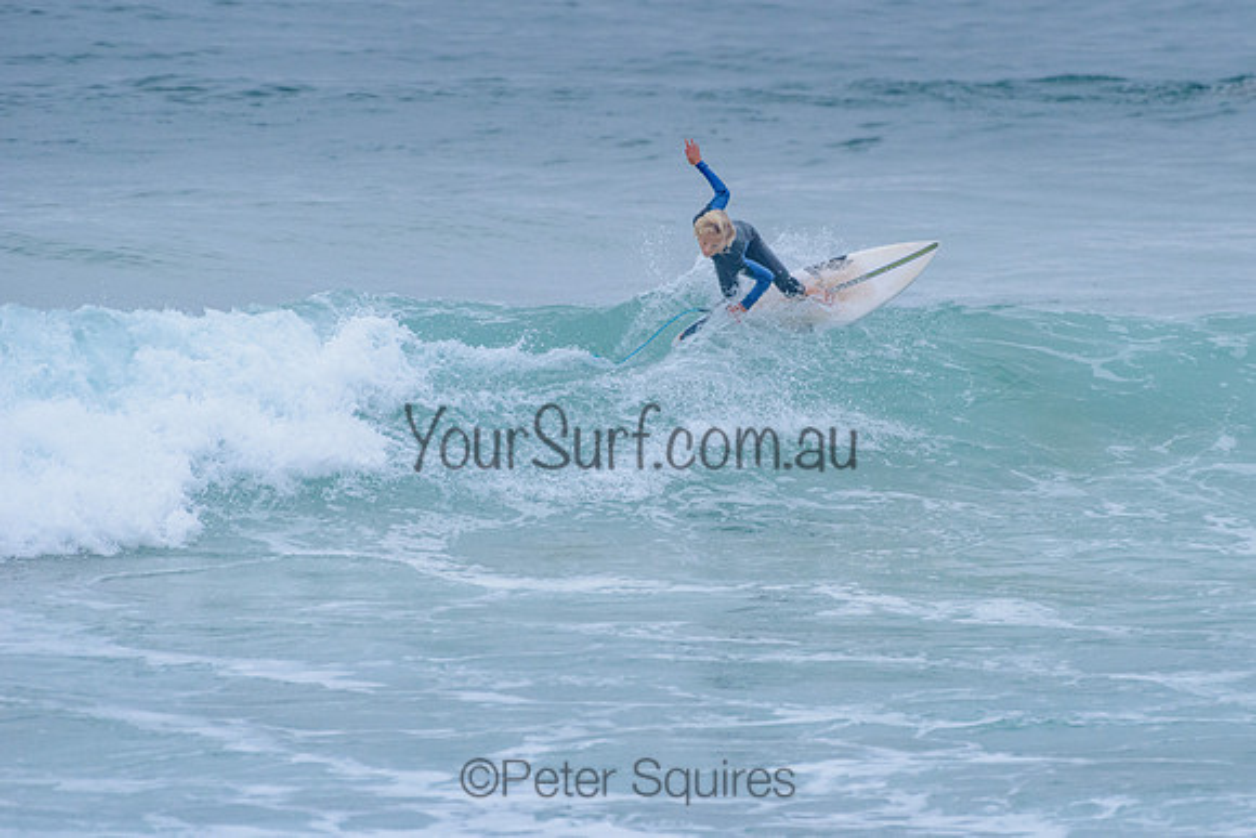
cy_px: 326
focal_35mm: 613
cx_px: 770
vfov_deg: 2.2
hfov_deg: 3.4
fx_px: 21386
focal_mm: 500
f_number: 5.6
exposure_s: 1/2000
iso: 1600
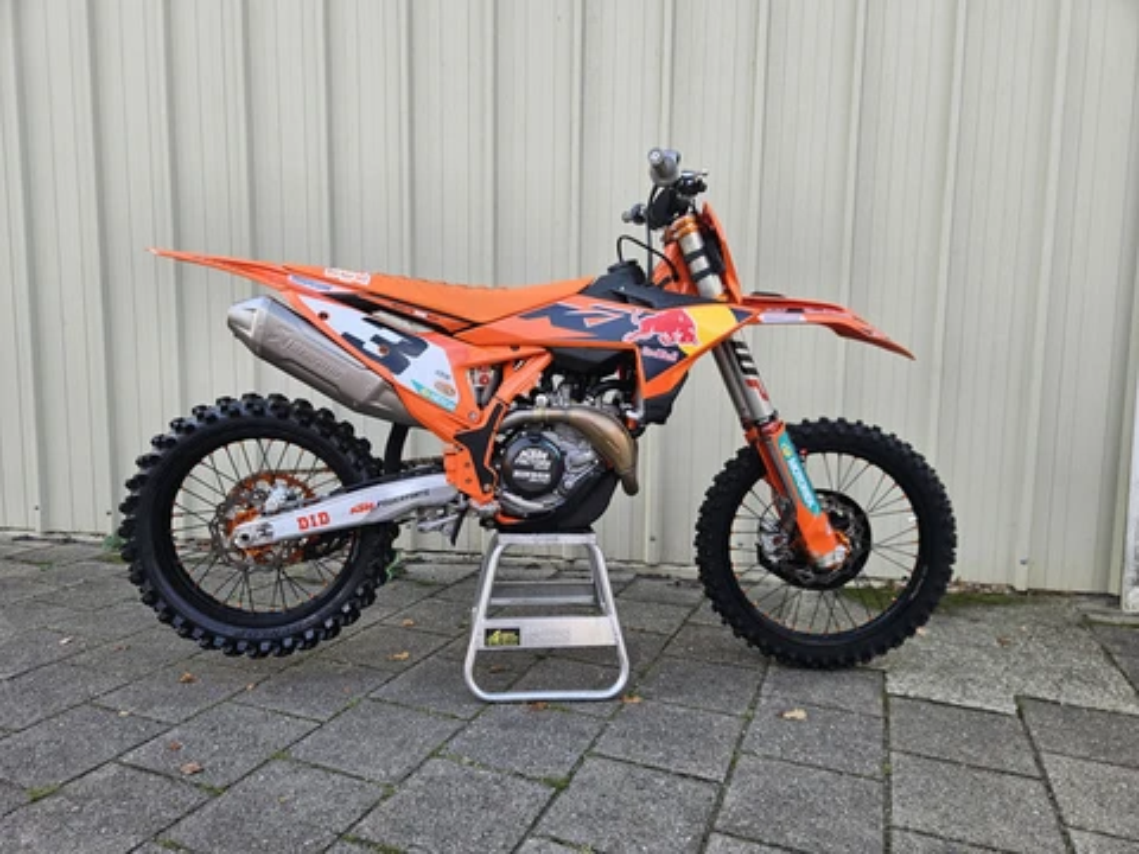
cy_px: 427
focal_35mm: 23
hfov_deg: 73.9
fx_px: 757
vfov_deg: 58.9
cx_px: 570
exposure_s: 1/368
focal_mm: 5.4
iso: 50
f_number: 1.8
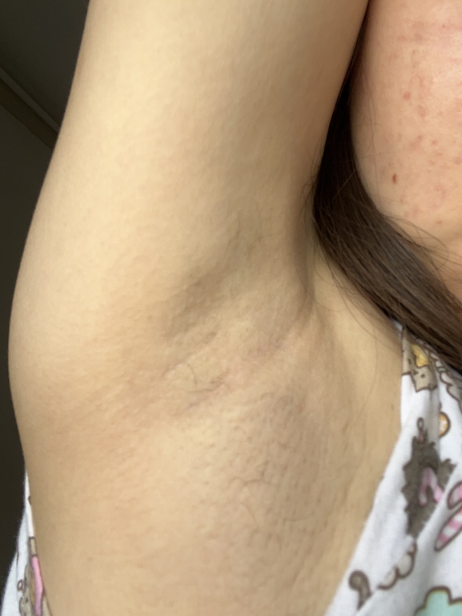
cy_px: 308
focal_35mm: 30
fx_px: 534
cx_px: 231
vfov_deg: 60.0
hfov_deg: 46.8
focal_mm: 2.71
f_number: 2.2
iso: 25
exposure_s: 1/121
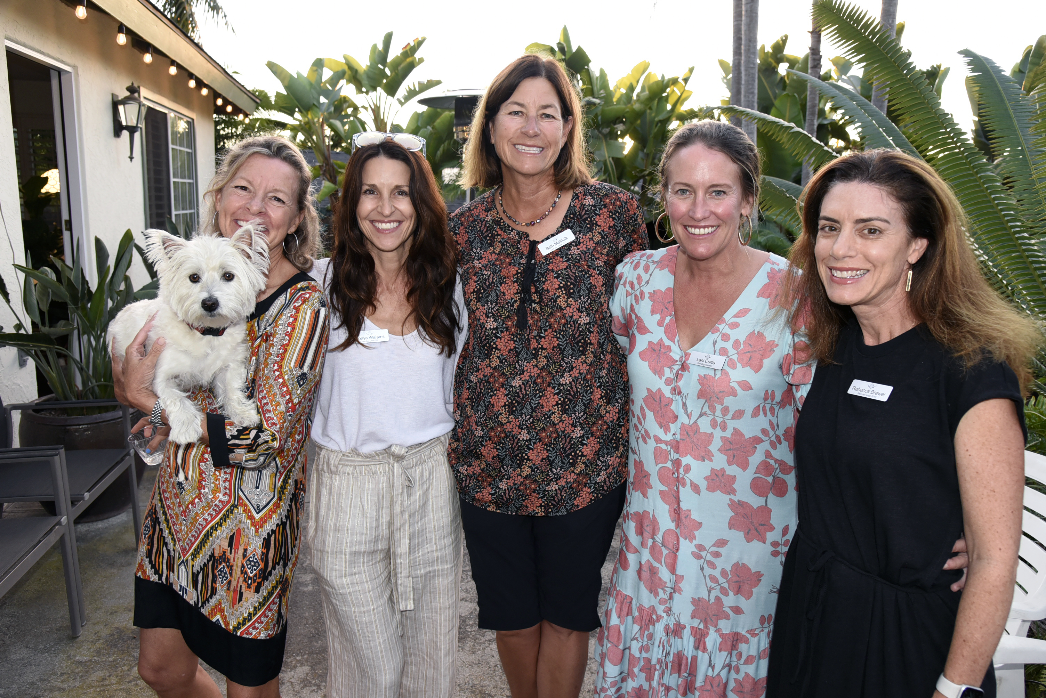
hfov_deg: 73.7
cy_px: 349
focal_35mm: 24
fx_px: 698
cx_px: 523
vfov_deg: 53.2
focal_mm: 24
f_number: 5.6
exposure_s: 1/125
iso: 1600
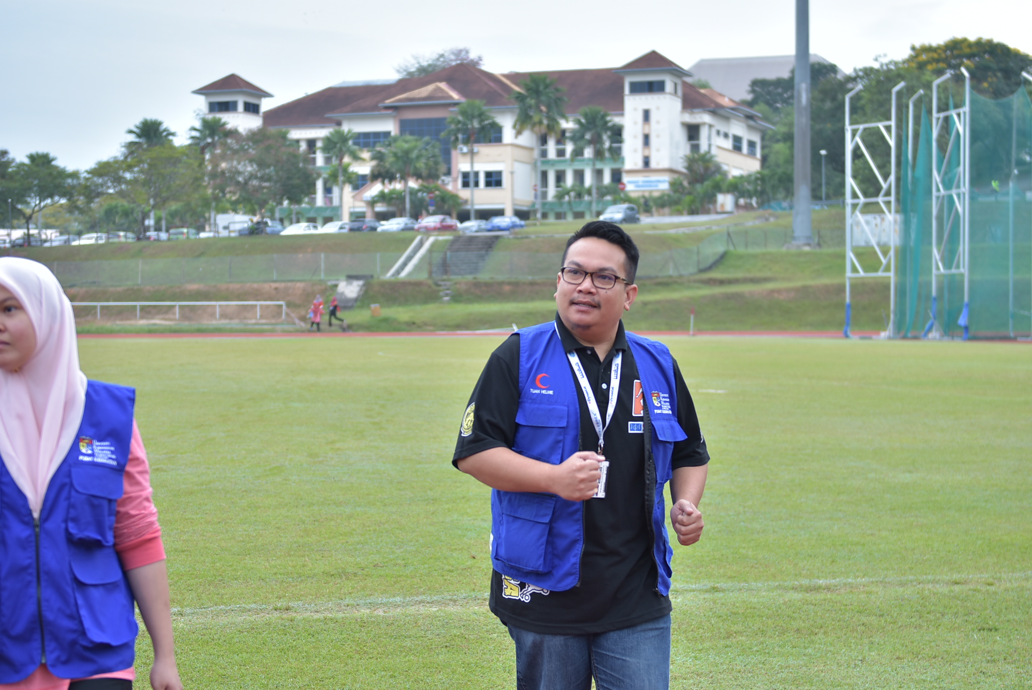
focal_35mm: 60
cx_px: 516
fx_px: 1721
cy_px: 345
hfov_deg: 33.4
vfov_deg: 22.7
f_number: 2.8
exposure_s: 1/200
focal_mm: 40
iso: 100
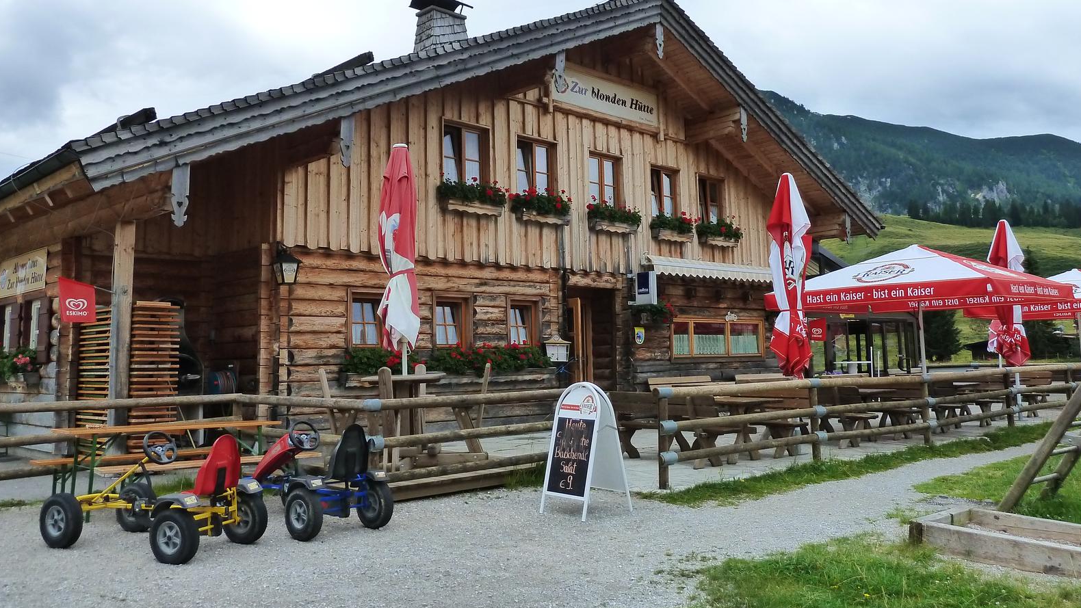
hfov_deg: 61.0
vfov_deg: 36.6
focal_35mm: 32
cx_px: 543
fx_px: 917
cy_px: 246
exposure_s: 1/400
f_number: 4
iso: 200
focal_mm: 4.7
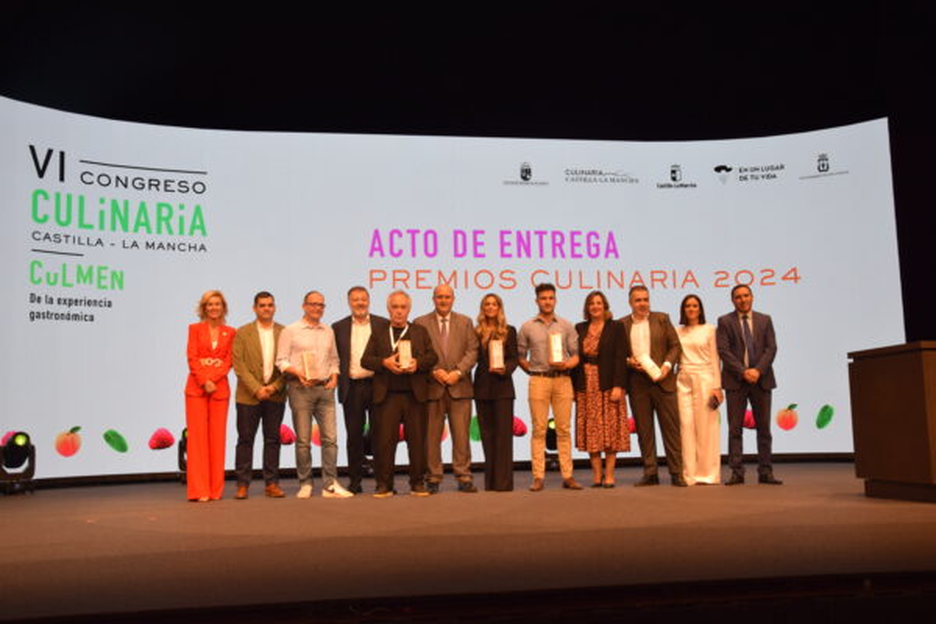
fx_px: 936
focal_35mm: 36
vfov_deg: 36.9
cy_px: 312
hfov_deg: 53.1
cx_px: 468
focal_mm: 24
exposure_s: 1/100
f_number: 5
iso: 400
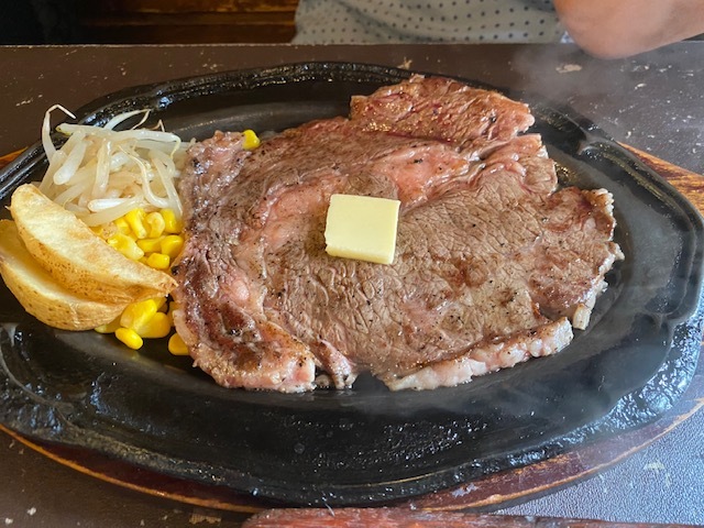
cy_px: 264
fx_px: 529
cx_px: 352
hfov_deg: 67.3
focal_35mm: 26
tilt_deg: -53.7
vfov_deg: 53.1
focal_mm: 4.25
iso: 400
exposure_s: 1/33
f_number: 1.8
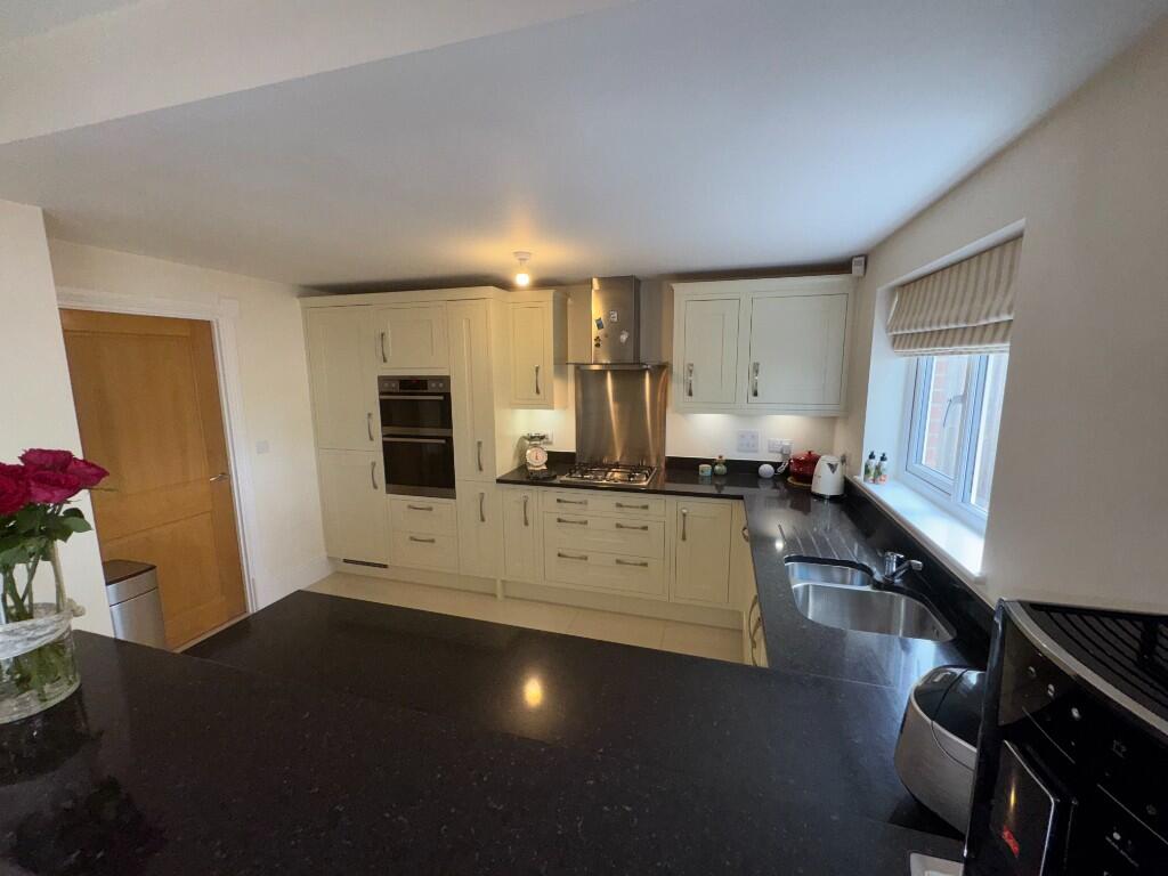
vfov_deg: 85.7
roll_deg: +0.5
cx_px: 584
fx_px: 472
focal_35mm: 14
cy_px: 438
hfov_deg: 102.1
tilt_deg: -9.6
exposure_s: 1/122
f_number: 2.2
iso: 80
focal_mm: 2.22
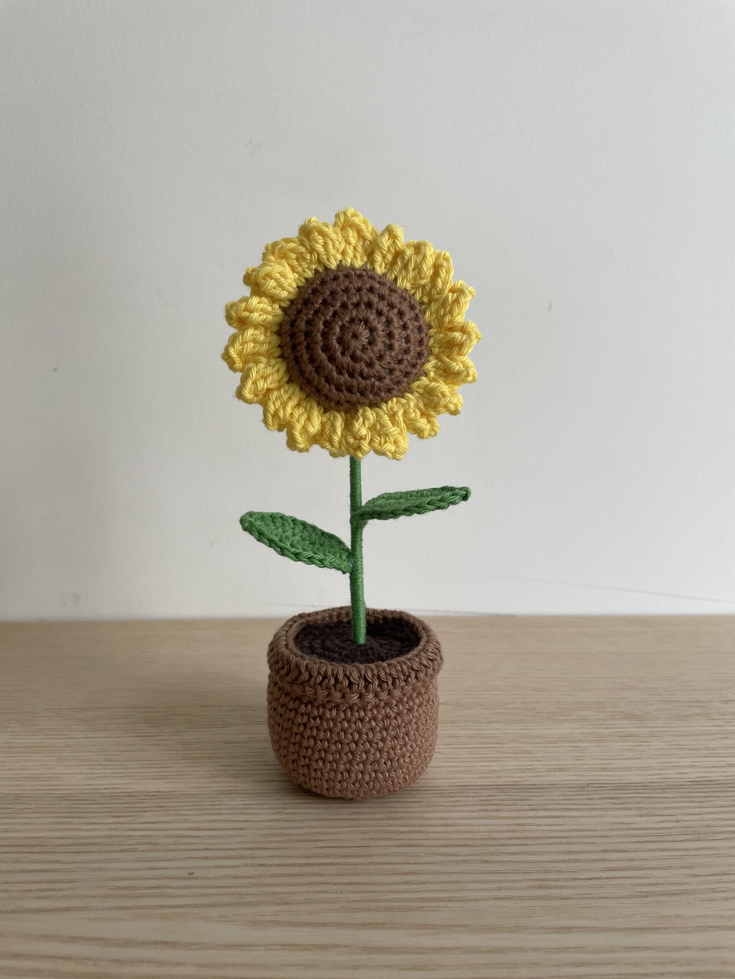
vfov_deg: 67.3
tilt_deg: -12.8
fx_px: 736
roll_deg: +0.2
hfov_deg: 53.1
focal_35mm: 26
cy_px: 490
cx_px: 368
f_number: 1.6
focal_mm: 4.2
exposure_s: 1/121
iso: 125
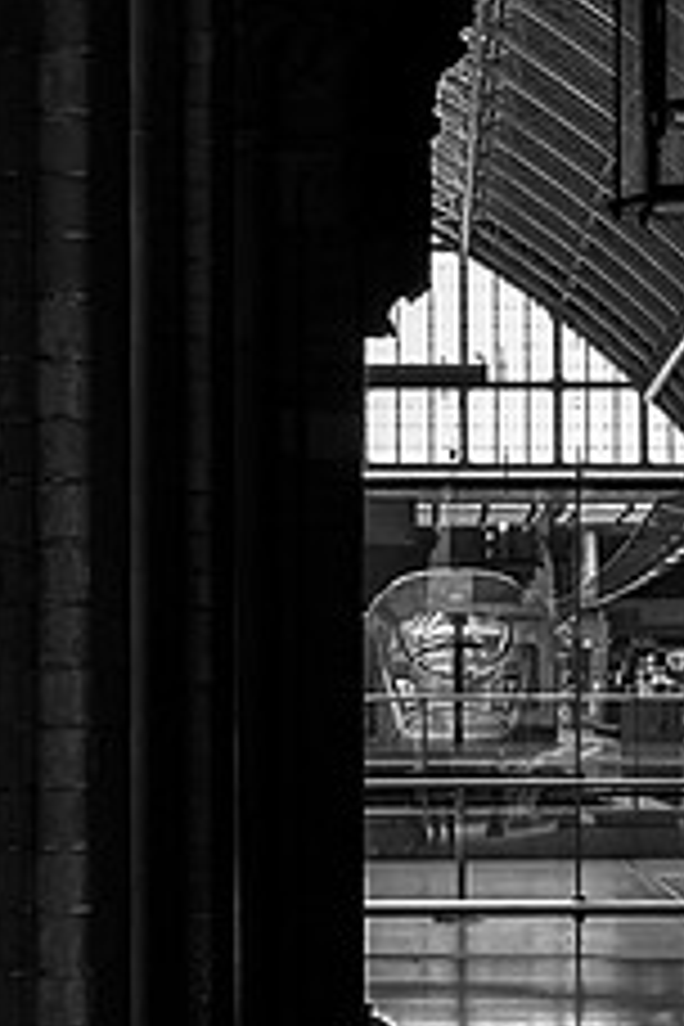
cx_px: 558
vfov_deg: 12.2
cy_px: 574
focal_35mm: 169
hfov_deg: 8.1
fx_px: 4816
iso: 200
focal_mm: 7.5
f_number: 2.2
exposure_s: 1/120
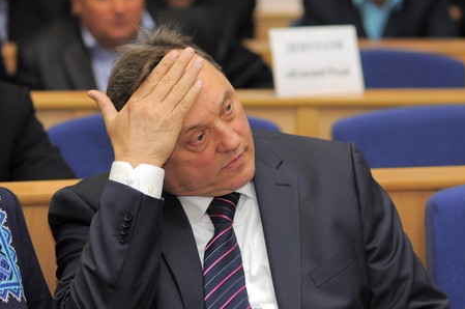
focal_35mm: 199
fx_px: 2564
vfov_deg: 6.9
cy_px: 176
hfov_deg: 10.3
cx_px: 129
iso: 250
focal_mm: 85
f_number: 2.8
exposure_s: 1/100
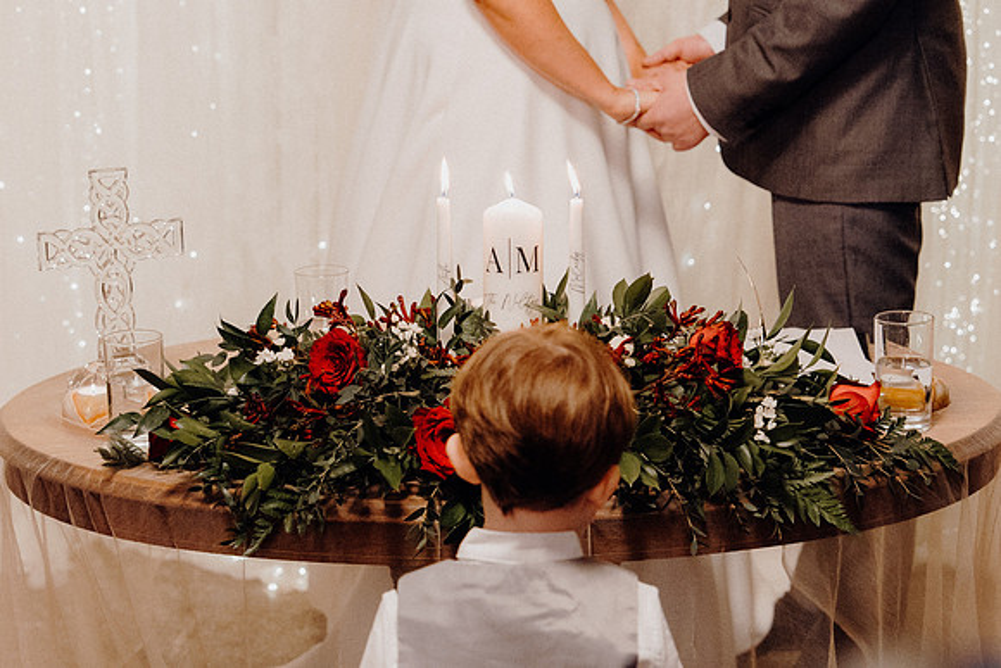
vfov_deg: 14.3
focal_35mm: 96
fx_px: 2670
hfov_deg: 21.2
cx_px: 500
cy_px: 334
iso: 4000
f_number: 3.5
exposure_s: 1/160
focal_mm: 64
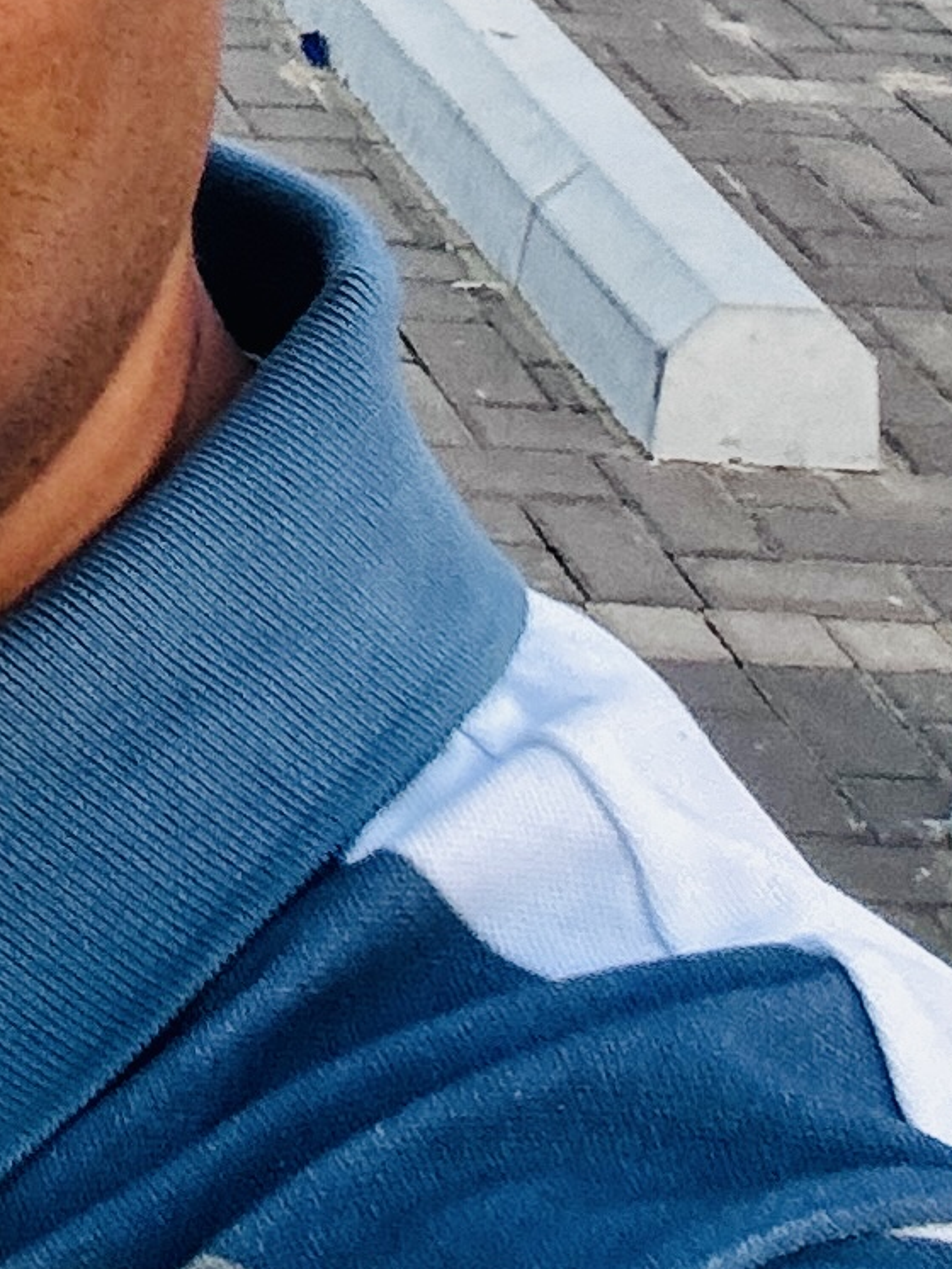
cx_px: -755
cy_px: -989
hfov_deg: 11.1
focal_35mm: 124
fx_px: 4548
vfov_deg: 14.1
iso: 80
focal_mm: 2.69
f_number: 1.9
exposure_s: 1/121
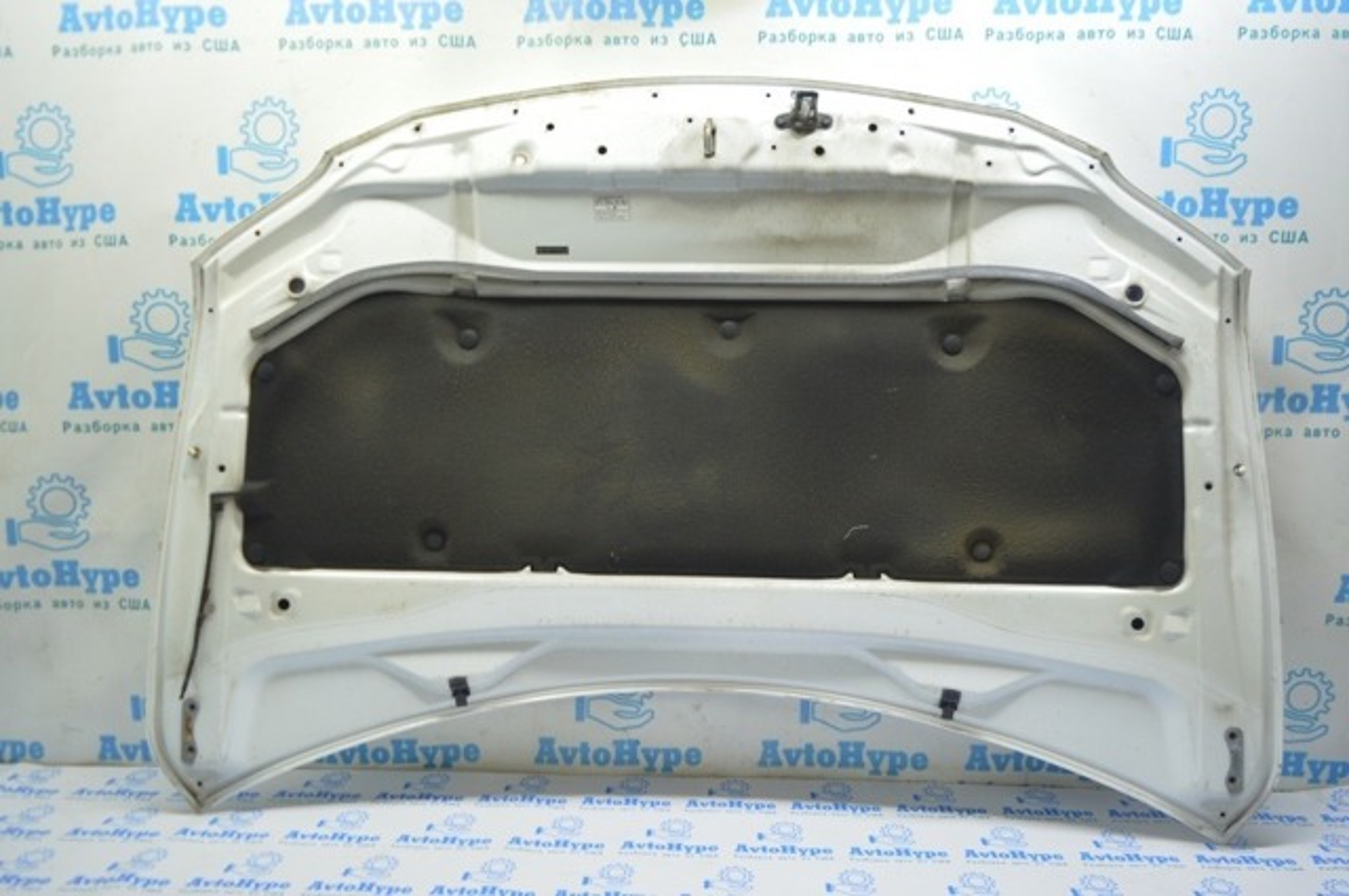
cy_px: 448
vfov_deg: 47.8
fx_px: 1010
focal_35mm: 27
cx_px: 674
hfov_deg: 67.4
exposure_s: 1/40
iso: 400
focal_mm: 18
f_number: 3.5
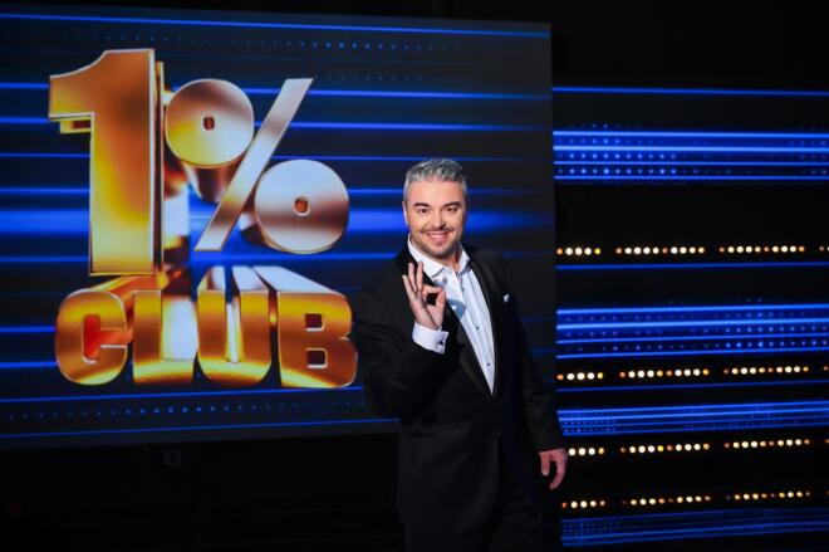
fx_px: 1012
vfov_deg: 30.5
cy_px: 276
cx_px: 414
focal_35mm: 44
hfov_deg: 44.5
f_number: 5
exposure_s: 1/160
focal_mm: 44
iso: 1250
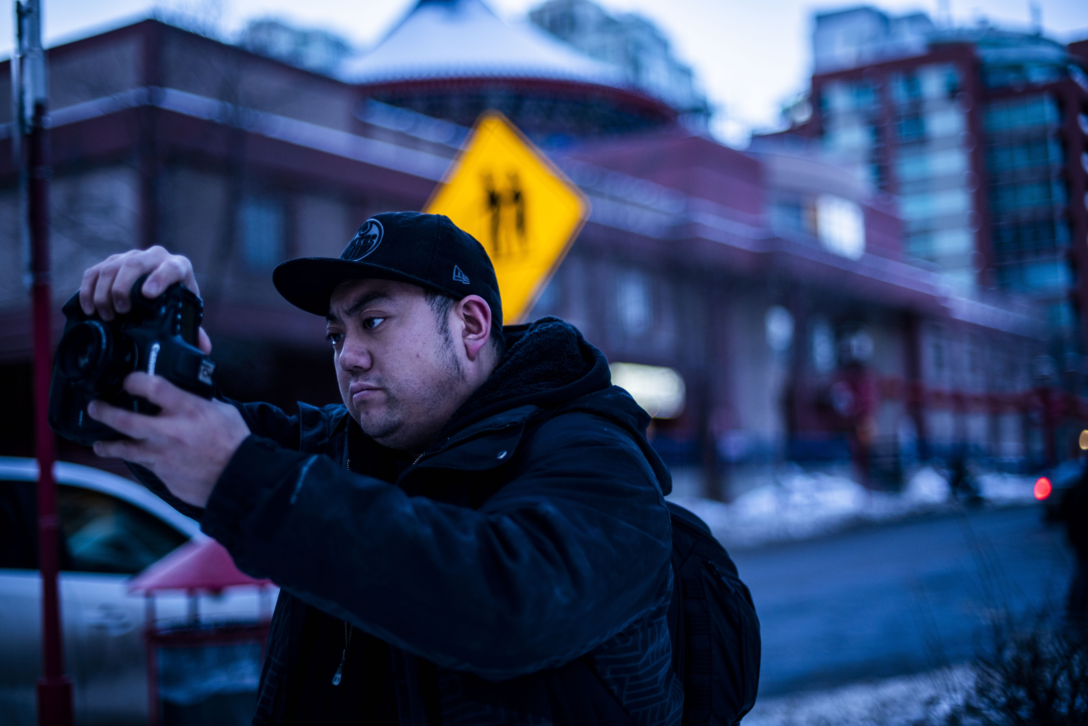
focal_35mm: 50
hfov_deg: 39.6
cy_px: 363
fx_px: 1512
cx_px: 544
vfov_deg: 27.0
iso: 320
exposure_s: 1/320
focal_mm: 50
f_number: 1.4
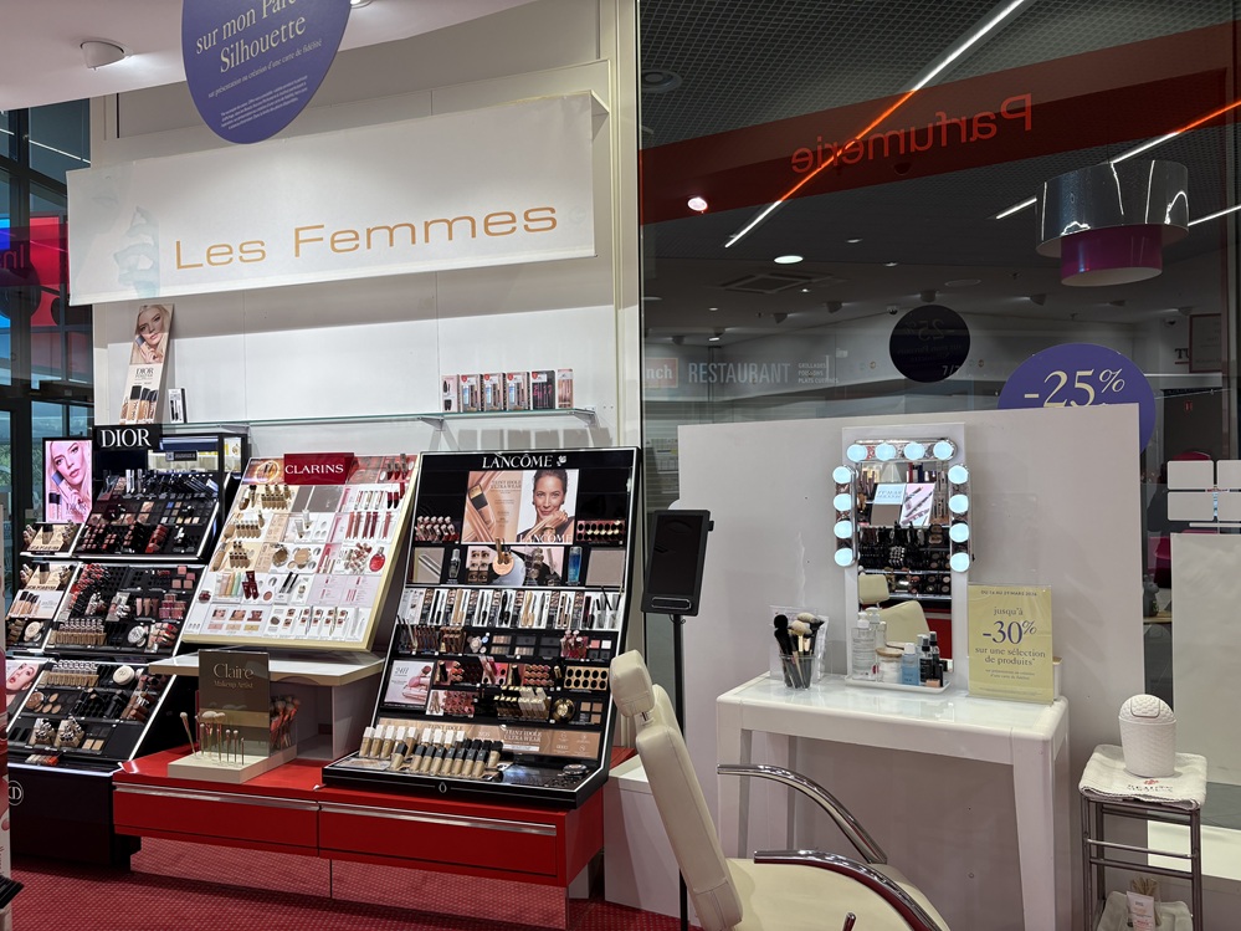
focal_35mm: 26
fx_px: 932
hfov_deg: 67.3
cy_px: 466
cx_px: 620
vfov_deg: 53.1
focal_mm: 5.96
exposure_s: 1/100
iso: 40
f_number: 1.6
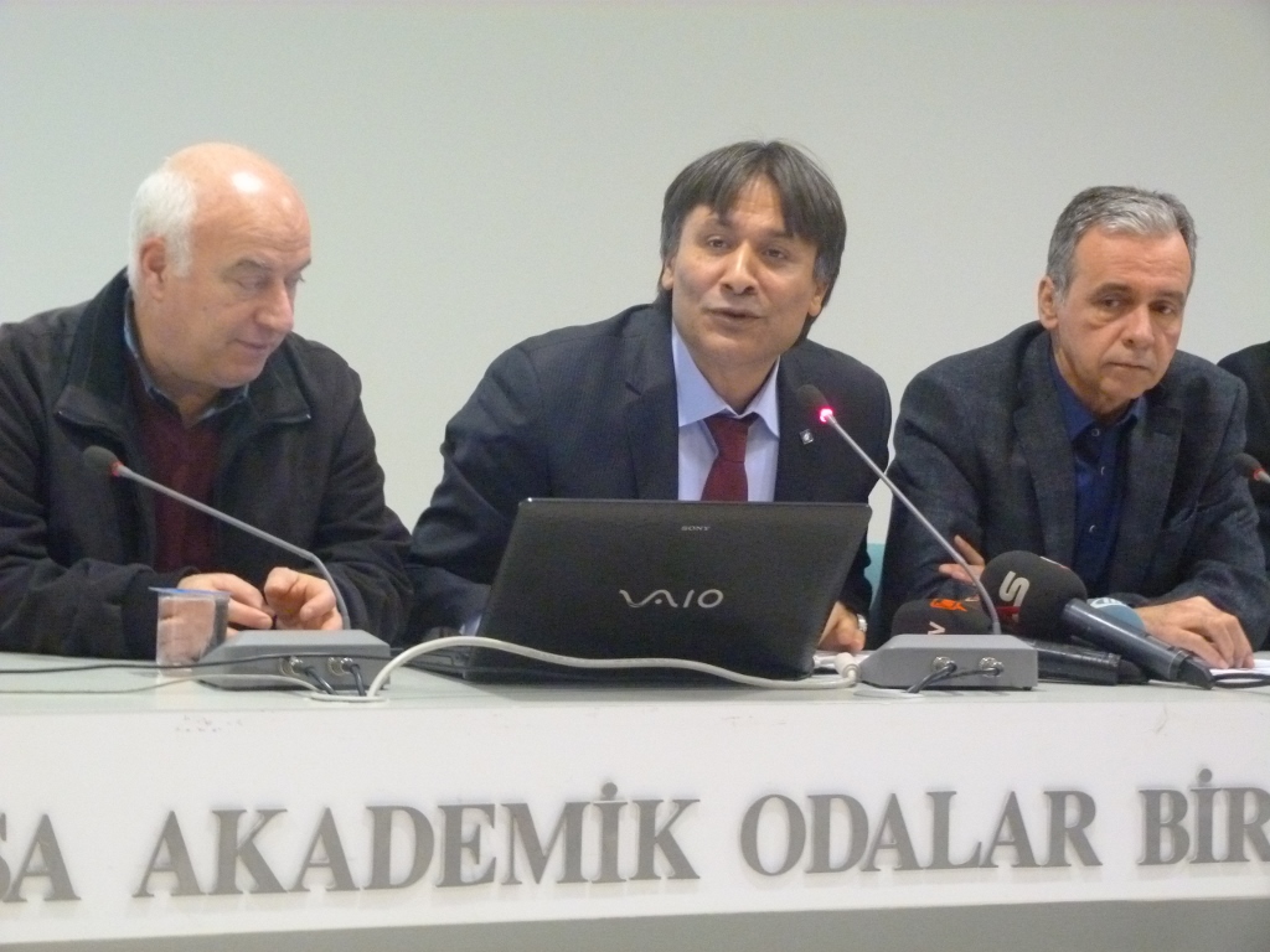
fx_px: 3229
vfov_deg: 16.8
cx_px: 635
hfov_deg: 22.3
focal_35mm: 88
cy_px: 476
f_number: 3.4
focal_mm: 15.8
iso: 800
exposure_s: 1/15
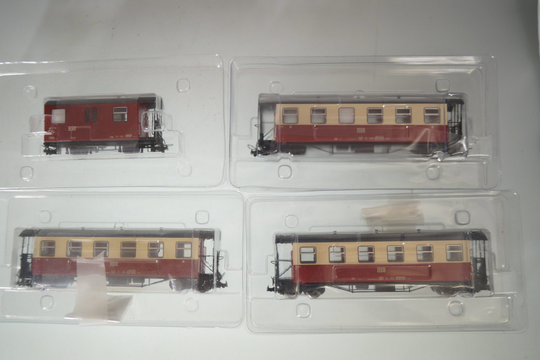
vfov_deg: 36.9
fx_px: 540
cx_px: 247
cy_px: 175
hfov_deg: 53.1
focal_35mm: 36
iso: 250
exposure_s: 1/160
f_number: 4
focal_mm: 22
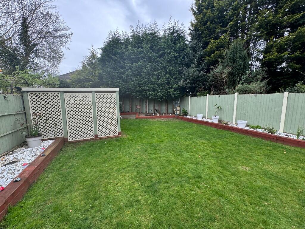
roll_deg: +0.4
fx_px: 123
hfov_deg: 102.1
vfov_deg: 85.7
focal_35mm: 14
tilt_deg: -5.7
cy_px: 114
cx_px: 152
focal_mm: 2.22
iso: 40
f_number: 2.2
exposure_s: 1/299
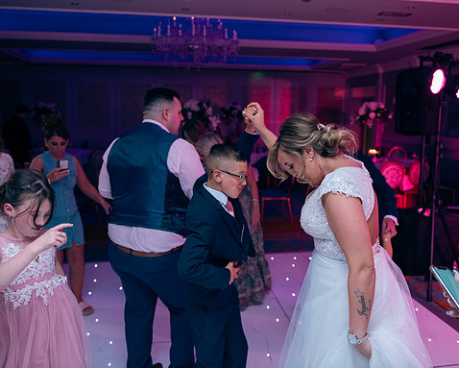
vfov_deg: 44.6
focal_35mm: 33
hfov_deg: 54.2
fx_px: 449
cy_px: 183
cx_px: 243
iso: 800
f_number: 3.5
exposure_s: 1/160
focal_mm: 29
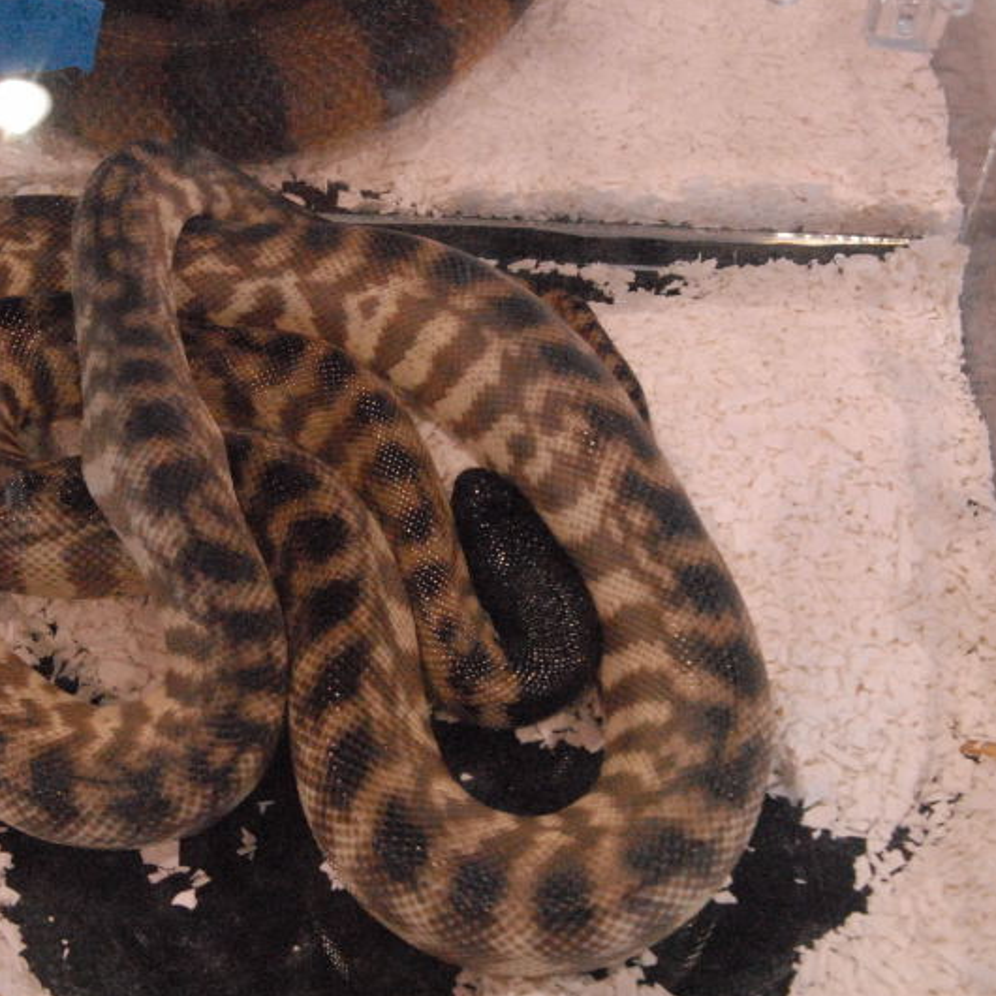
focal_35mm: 54
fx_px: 1758
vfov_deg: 31.6
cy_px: 499
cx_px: 327
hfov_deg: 31.4
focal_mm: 28
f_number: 8
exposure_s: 1/200
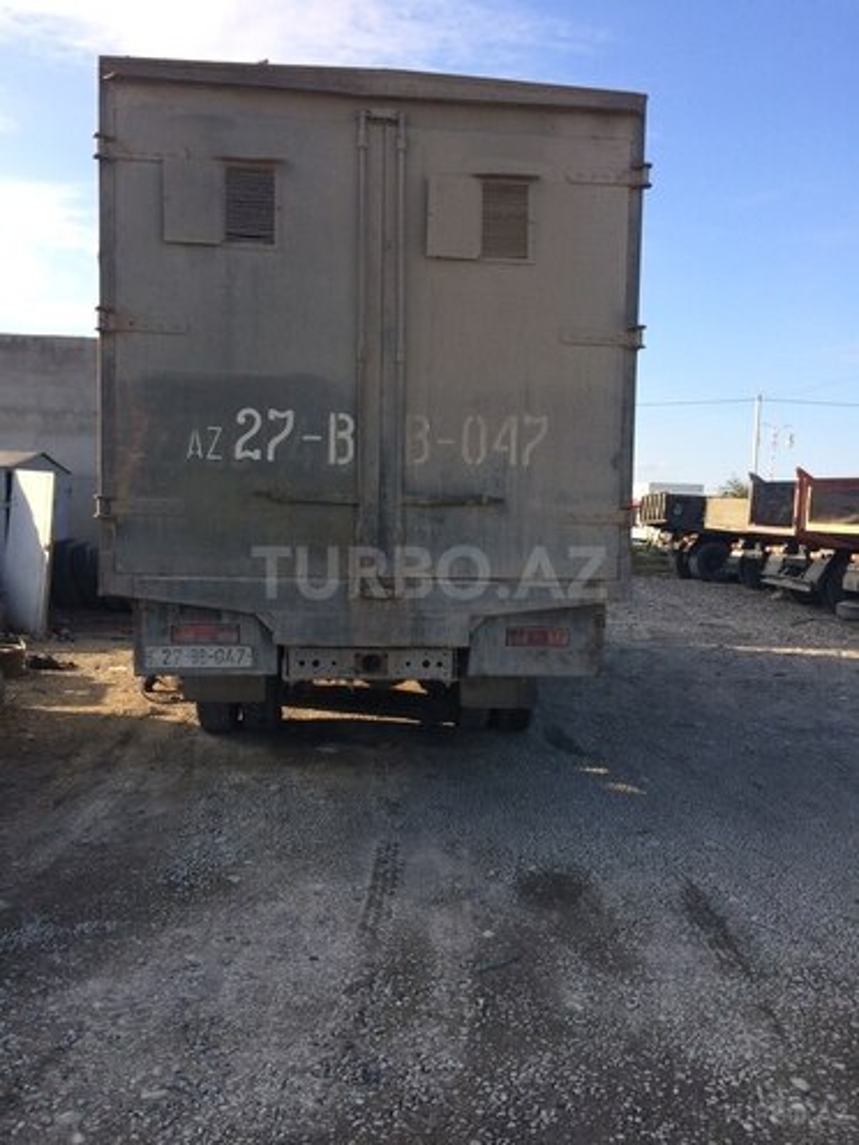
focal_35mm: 29
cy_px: 572
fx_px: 960
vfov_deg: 61.7
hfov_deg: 48.2
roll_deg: +0.2
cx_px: 430
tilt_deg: -4.5
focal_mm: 4.15
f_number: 2.2
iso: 32
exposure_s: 1/912
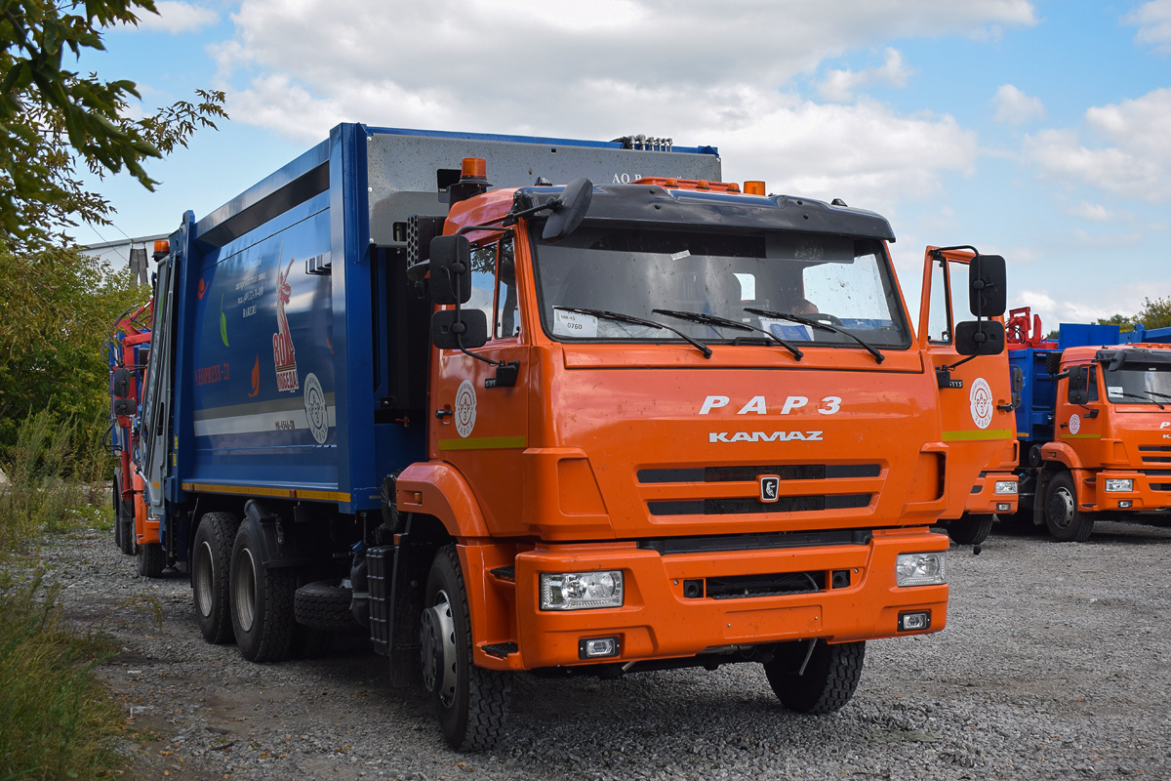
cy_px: 390
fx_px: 1415
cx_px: 586
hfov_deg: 45.0
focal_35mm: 44
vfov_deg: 30.8
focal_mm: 29
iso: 200
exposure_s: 1/400
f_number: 5.6
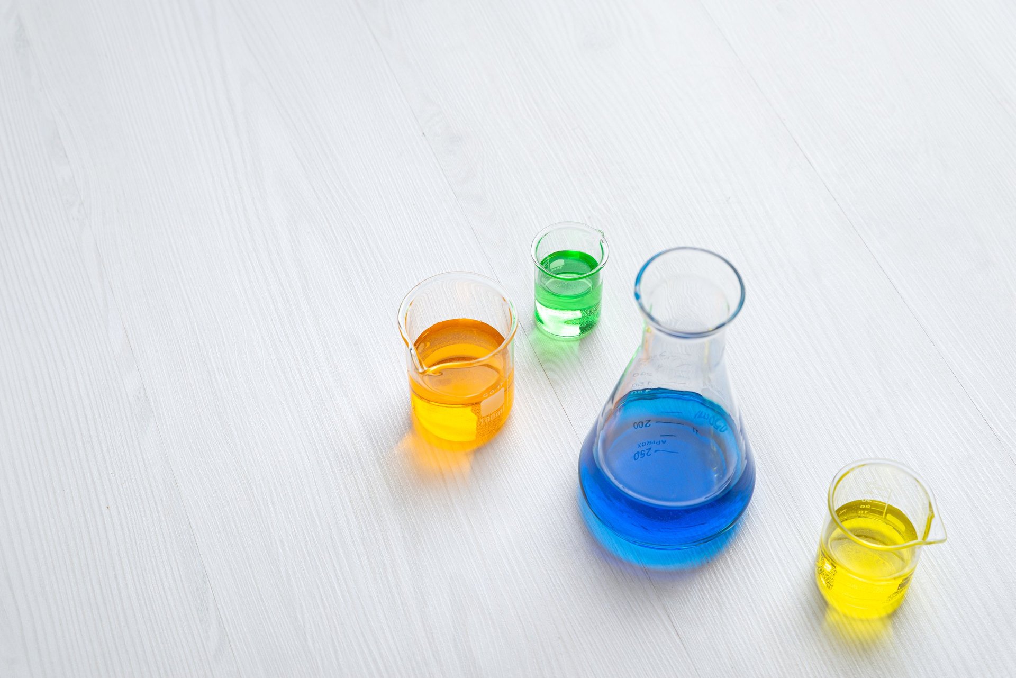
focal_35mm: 70
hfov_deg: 28.8
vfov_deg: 19.5
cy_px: 339
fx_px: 1976
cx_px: 508
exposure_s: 1/60
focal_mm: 70
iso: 200
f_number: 8
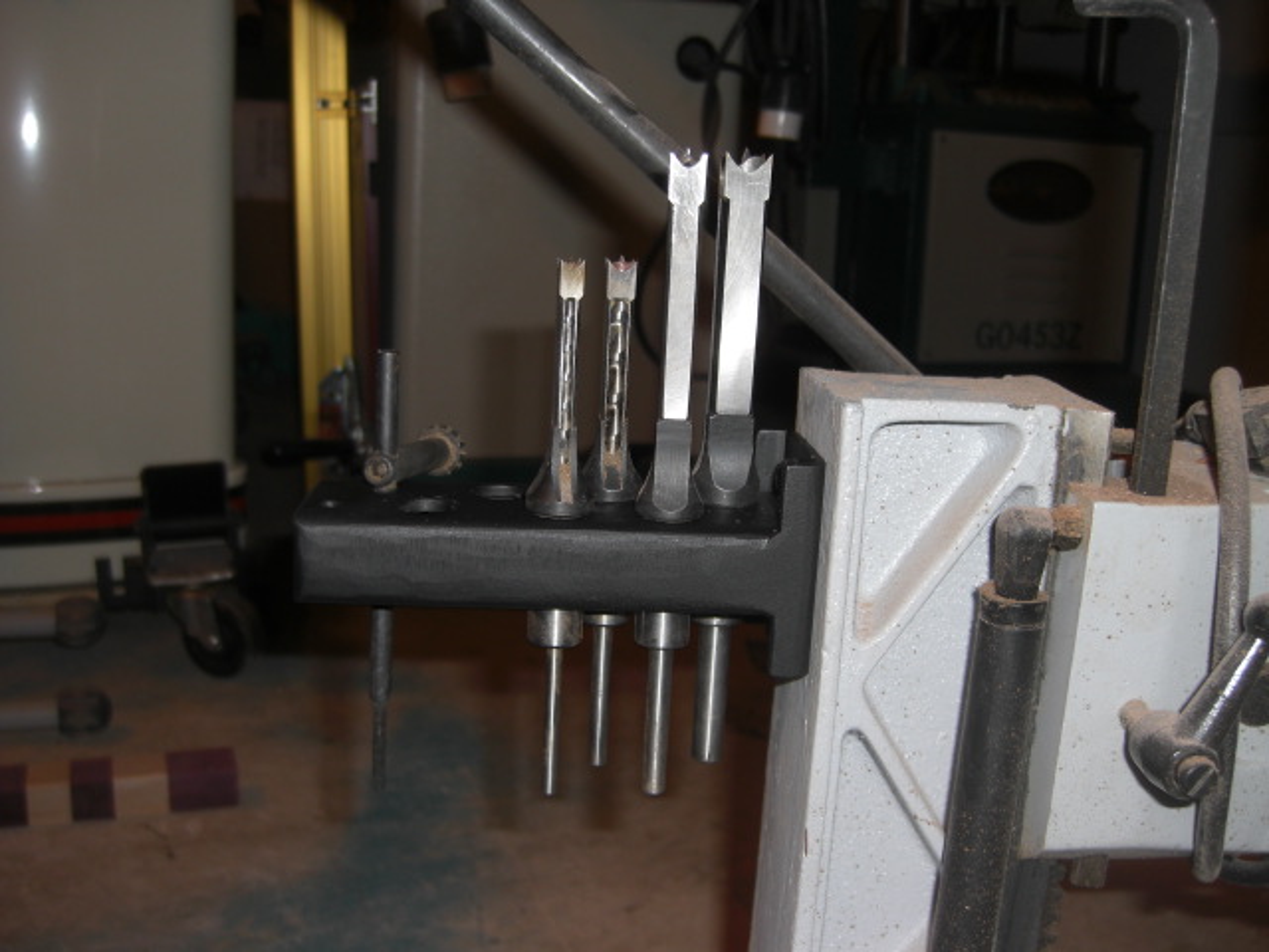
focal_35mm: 38
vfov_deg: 37.7
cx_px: 634
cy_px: 476
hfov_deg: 49.0
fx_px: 1393
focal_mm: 7.9
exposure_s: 1/60
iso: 80
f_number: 2.8
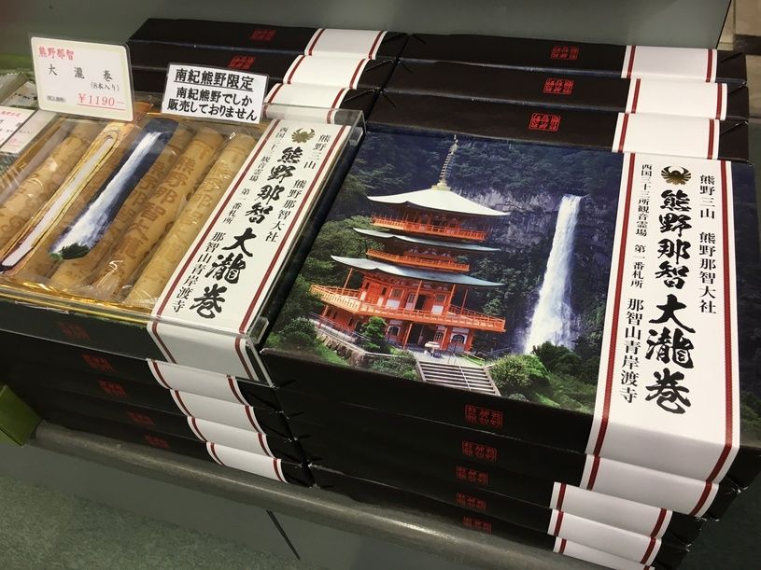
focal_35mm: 29
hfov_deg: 61.7
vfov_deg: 48.2
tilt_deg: -51.1
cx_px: 380
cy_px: 285
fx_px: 637
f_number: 2.2
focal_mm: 4.15
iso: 64
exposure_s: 1/30
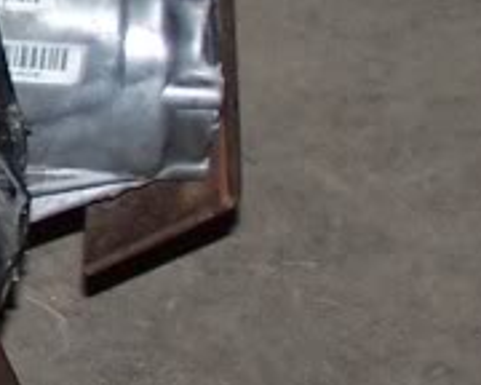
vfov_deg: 4.7
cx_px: -722
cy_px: -238
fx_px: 4655
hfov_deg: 5.7
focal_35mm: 327
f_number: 3.2
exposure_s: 1/60
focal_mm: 9.8
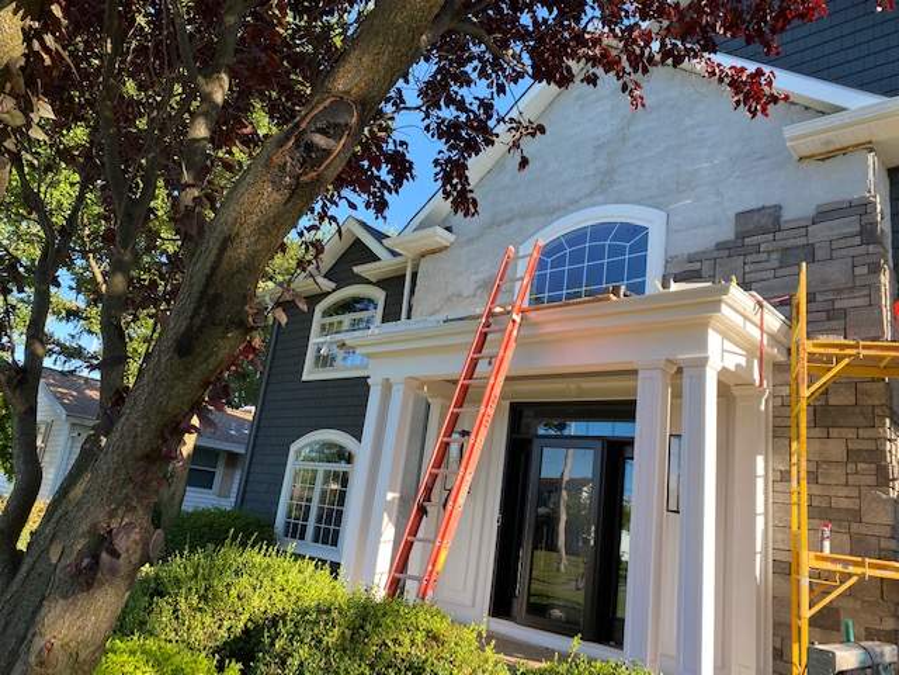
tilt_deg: +16.3
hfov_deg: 67.3
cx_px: 450
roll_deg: -7.7
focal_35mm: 26
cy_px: 338
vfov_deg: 53.1
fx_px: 675
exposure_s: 1/508
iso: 32
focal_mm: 4.25
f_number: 1.8
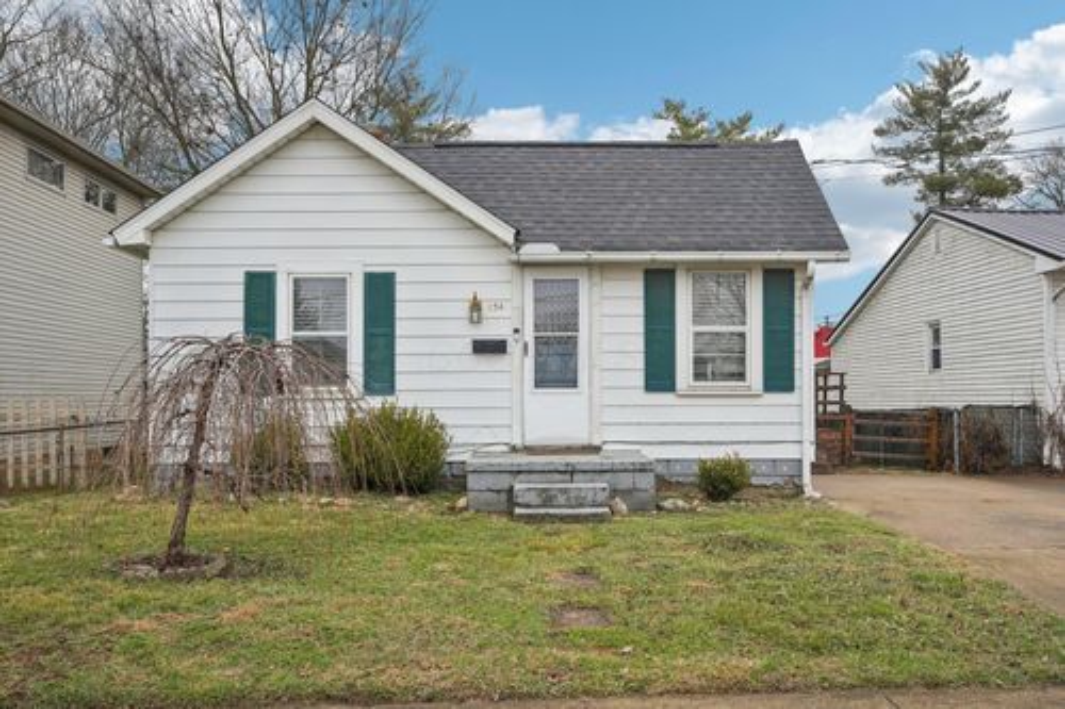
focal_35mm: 33
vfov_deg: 39.9
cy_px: 354
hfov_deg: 57.2
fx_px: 976
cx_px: 532
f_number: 8
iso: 100
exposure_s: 1/250
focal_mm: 33
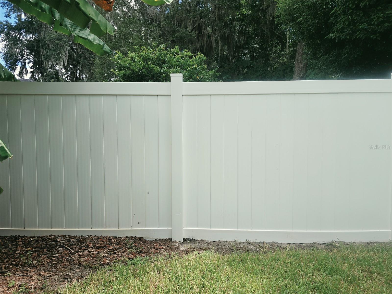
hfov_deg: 73.9
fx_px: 260
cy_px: 147
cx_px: 196
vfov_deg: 58.9
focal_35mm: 23
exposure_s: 1/230
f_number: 1.7
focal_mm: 6.3
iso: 12
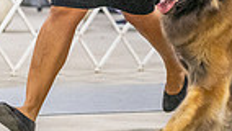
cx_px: 214
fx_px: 2720
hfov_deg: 4.9
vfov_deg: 2.7
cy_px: -60
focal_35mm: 442
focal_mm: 103
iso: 6400
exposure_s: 1/320
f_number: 3.2
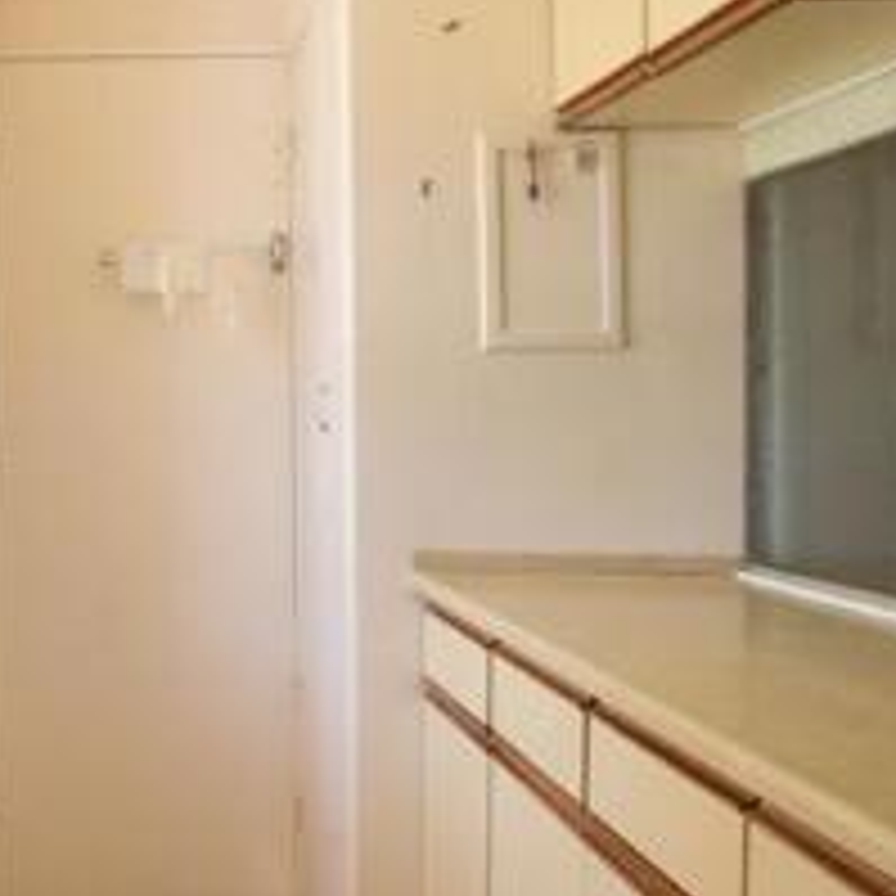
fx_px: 1230
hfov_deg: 36.4
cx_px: 18
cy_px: 376
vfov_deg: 39.9
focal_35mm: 42
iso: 400
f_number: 5.6
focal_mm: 10
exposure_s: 1/125
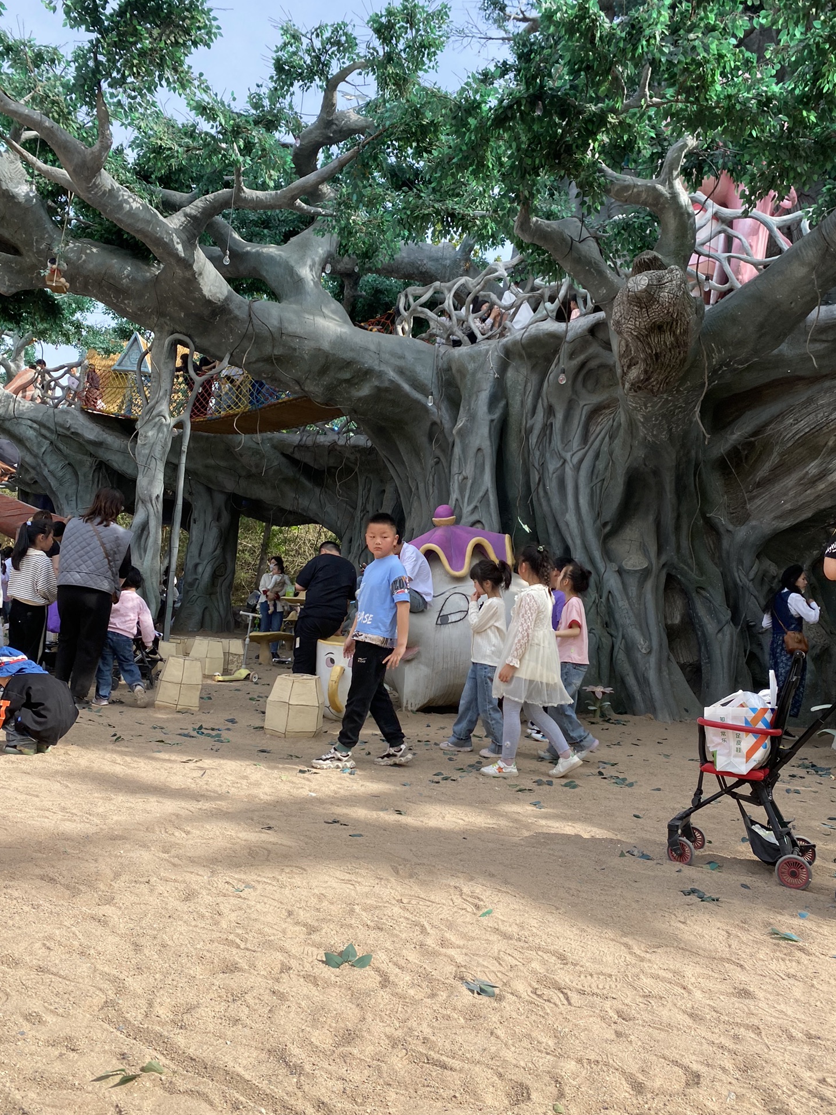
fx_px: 870
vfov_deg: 65.3
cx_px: 431
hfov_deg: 51.3
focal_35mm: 27
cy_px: 573
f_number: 1.8
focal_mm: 4.25
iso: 32
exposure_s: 1/1082
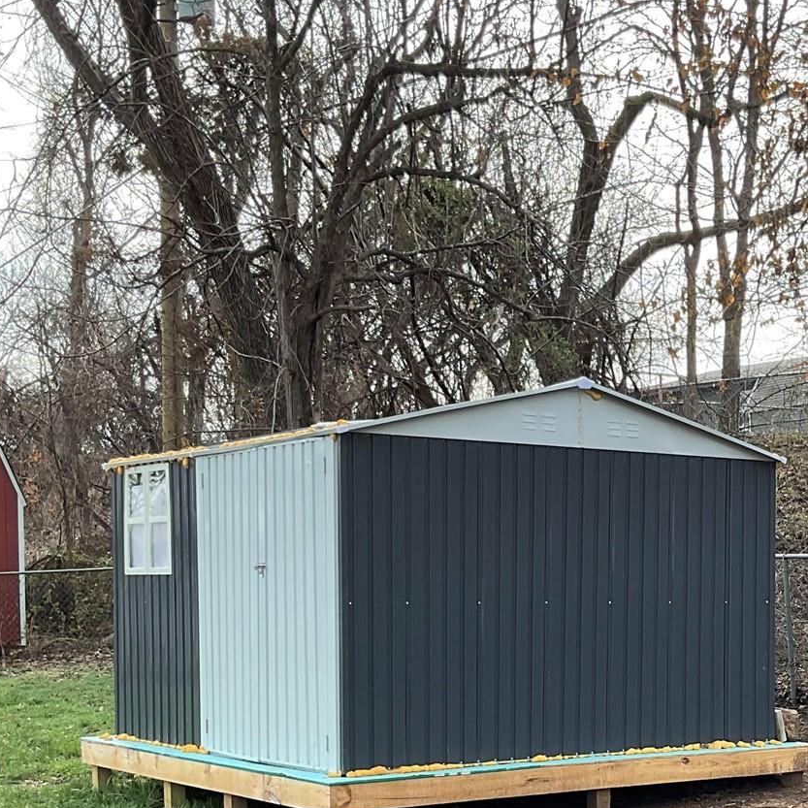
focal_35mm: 63
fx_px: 1664
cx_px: 638
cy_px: 679
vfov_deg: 26.6
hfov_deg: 26.8
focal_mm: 3
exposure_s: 1/365
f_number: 1.8
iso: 16
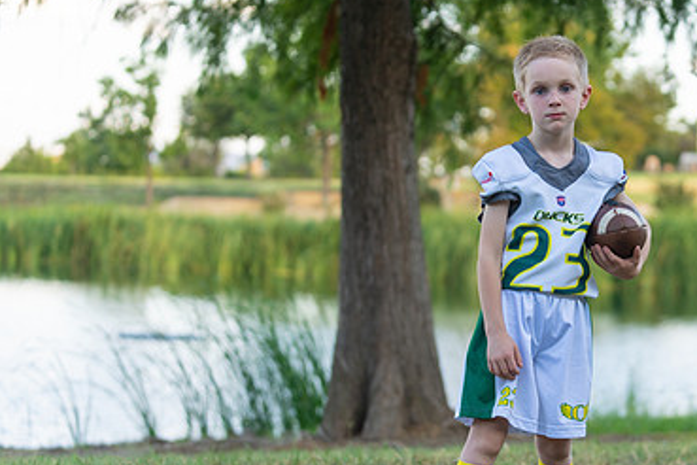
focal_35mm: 110
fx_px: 2130
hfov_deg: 18.4
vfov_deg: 12.4
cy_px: 279
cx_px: 546
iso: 160
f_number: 2.8
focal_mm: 70
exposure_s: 1/320
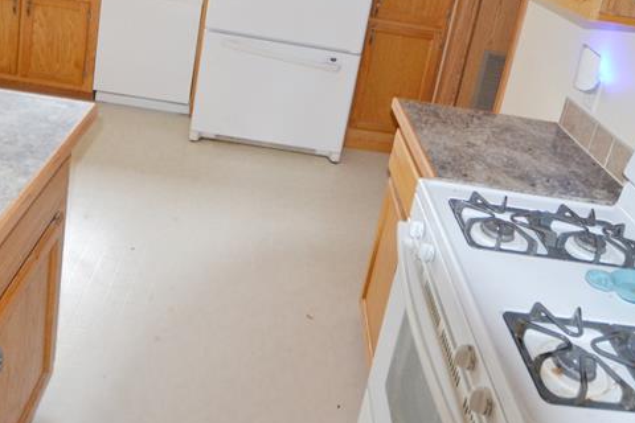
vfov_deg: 37.4
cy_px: 15
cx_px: 315
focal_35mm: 32
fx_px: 564
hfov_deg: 58.7
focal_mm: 10
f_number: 3.5
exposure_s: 1/60
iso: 720
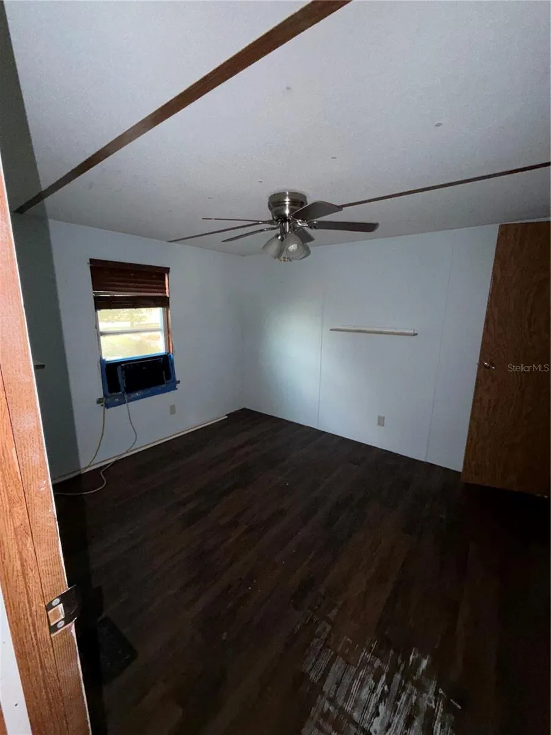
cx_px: 276
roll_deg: -0.6
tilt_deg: -11.5
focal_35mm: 14
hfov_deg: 85.7
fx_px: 297
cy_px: 368
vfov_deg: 102.1
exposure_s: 1/40
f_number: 2.2
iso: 200
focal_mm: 2.22
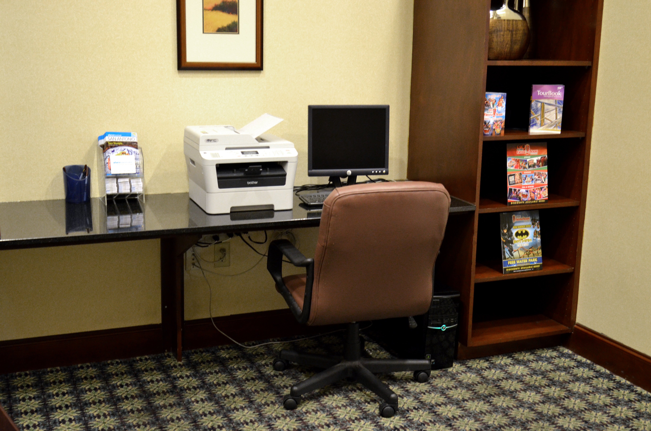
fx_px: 839
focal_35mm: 46
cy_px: 216
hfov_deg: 42.4
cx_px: 326
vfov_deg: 28.8
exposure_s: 1/20
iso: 1250
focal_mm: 31
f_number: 4
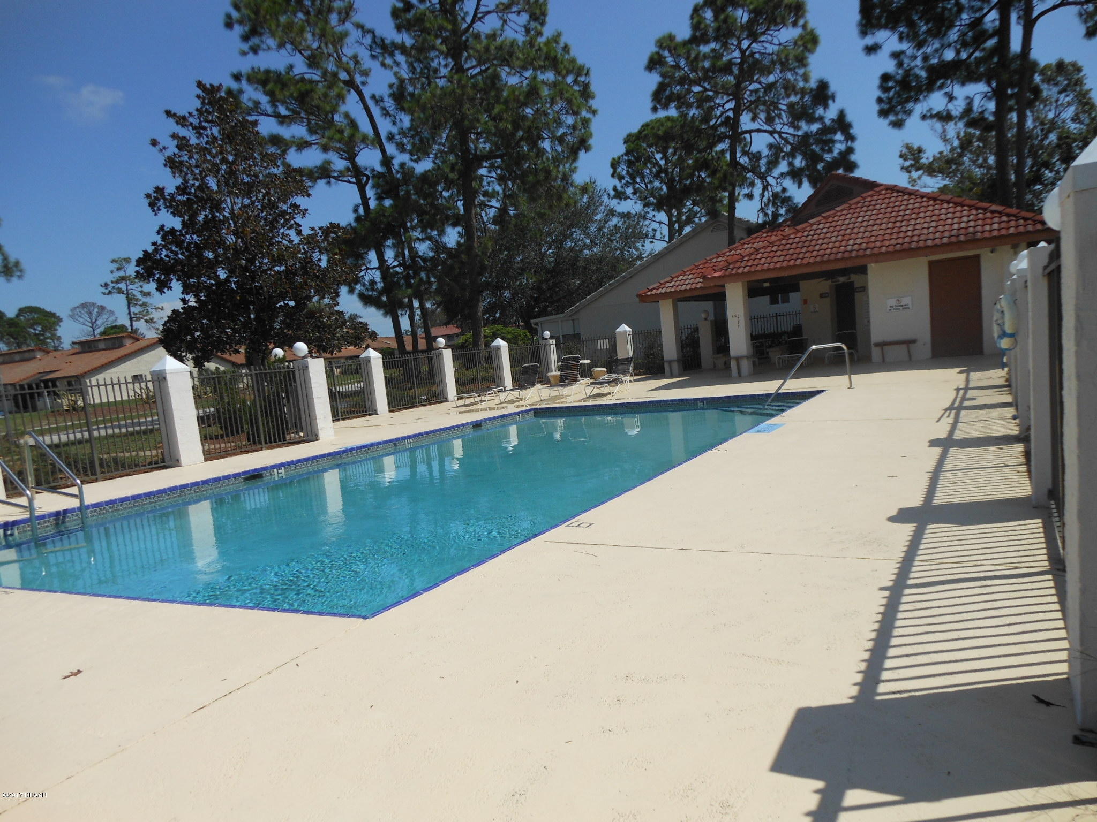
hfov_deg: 69.4
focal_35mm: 25
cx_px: 548
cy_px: 411
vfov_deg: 54.9
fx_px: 792
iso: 80
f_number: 10.2
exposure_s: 1/250
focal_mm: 4.5
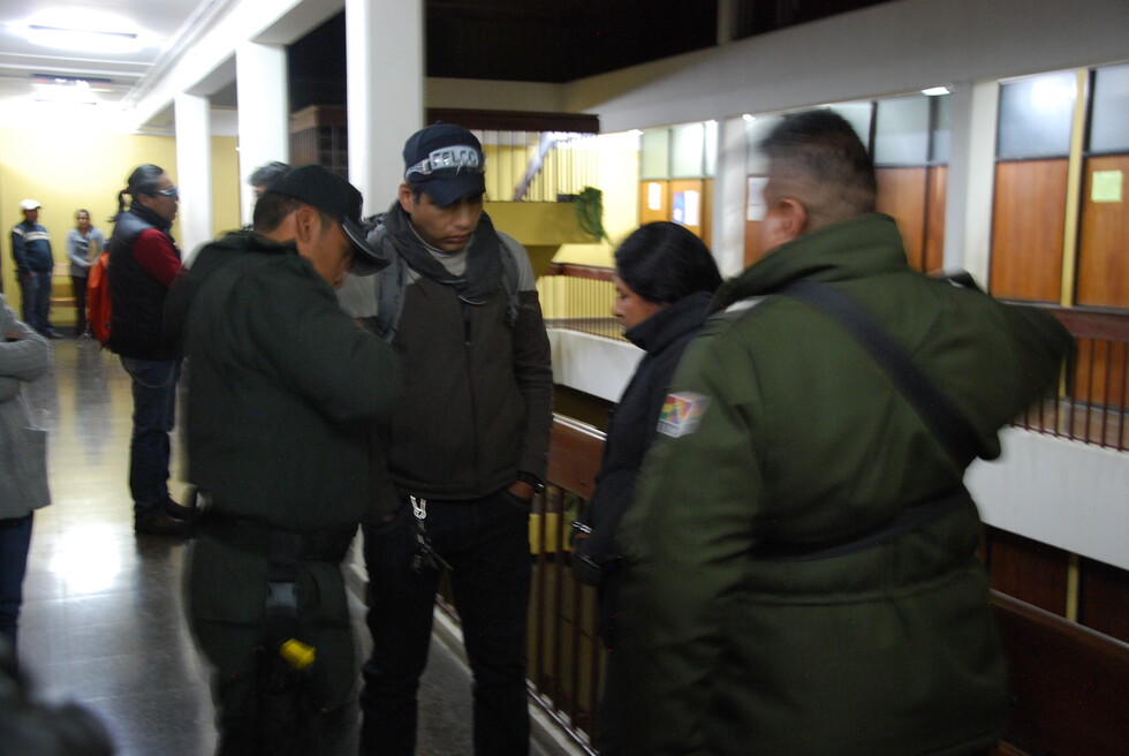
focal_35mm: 42
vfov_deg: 32.0
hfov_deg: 46.3
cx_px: 564
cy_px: 378
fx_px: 1319
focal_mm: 28
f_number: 4.2
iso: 800
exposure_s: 1/2
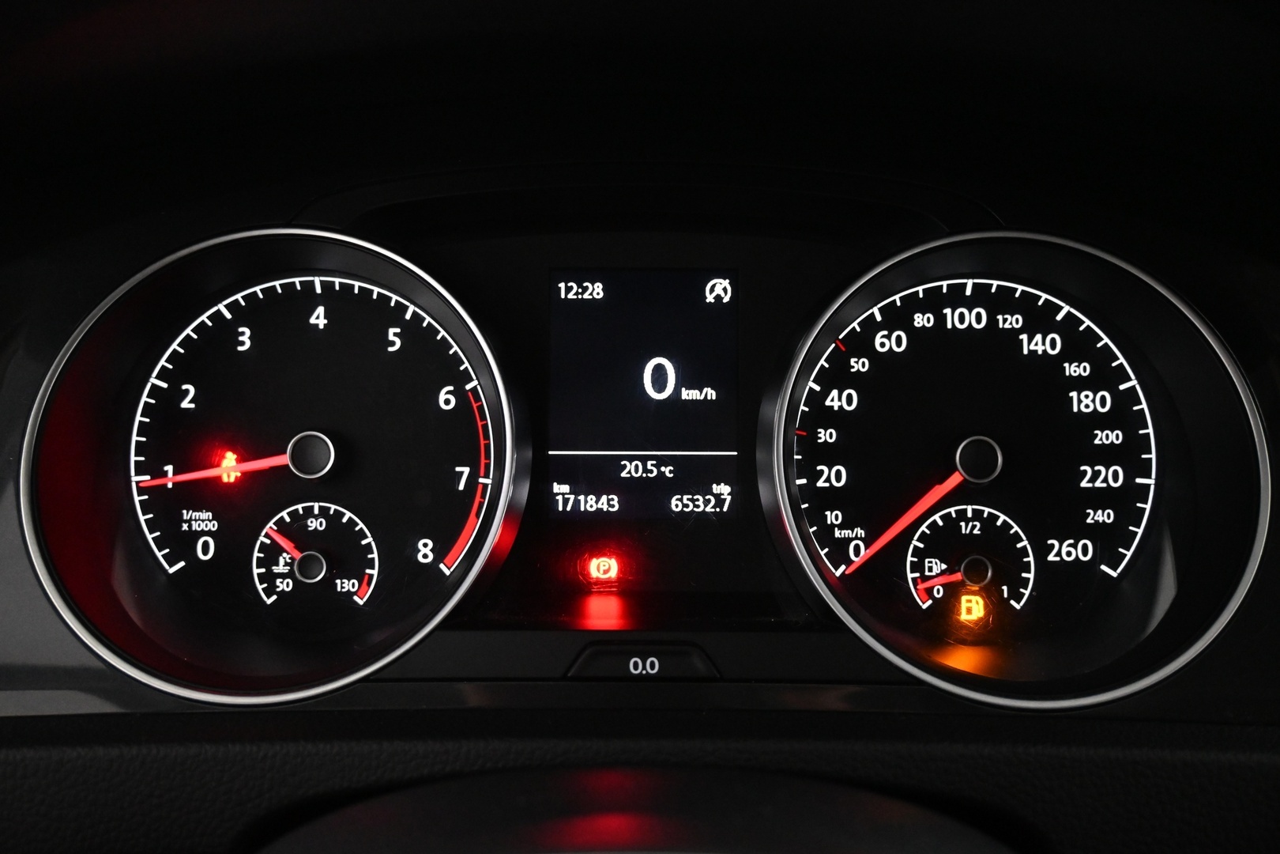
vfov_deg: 40.8
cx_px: 640
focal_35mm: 32
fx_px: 1147
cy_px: 427
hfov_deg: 58.3
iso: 4000
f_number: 4
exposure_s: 1/30
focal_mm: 21.5
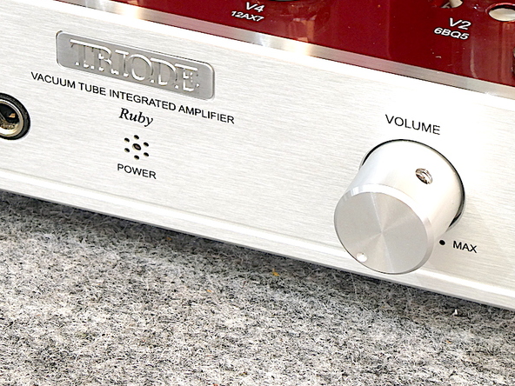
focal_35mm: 279
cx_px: 159
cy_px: 163
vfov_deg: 5.3
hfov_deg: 7.1
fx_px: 4151
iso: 100
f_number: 5.6
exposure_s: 1/5
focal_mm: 30.9
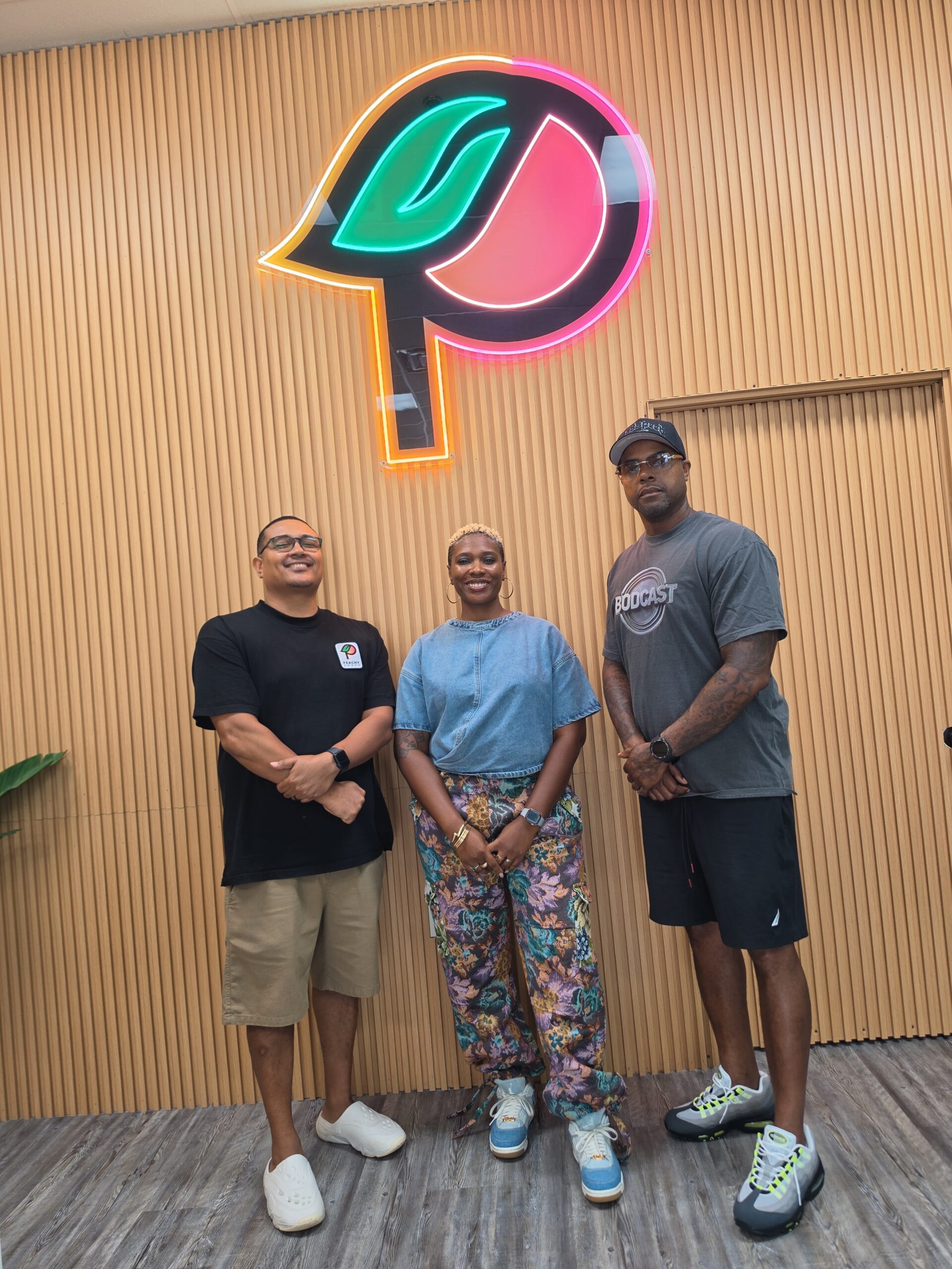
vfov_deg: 73.9
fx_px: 843
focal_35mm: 23
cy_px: 634
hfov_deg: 58.9
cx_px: 476
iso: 40
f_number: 1.4
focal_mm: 6.5
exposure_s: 1/67
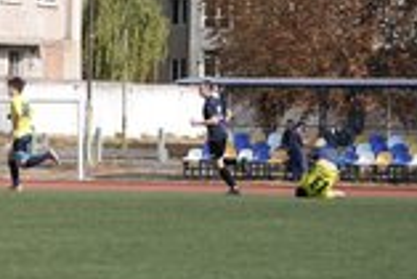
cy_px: 116
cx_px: -50
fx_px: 3930
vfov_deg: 4.1
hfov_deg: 6.0
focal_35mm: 339
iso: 250
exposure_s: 1/5000
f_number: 2.8
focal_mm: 133
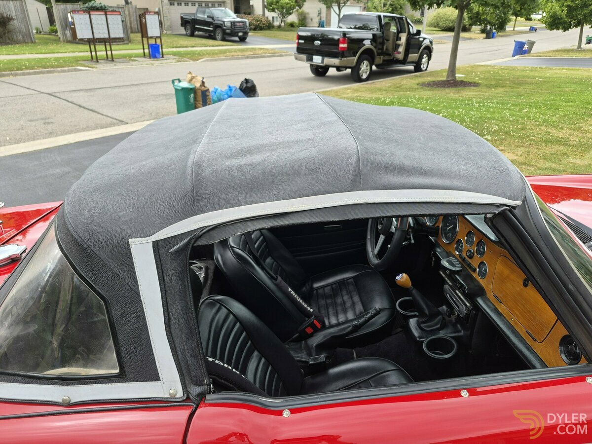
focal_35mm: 23
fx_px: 393
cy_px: 222
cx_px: 296
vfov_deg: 58.9
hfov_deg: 73.9
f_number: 1.8
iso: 80
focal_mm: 5.4
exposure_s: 1/602
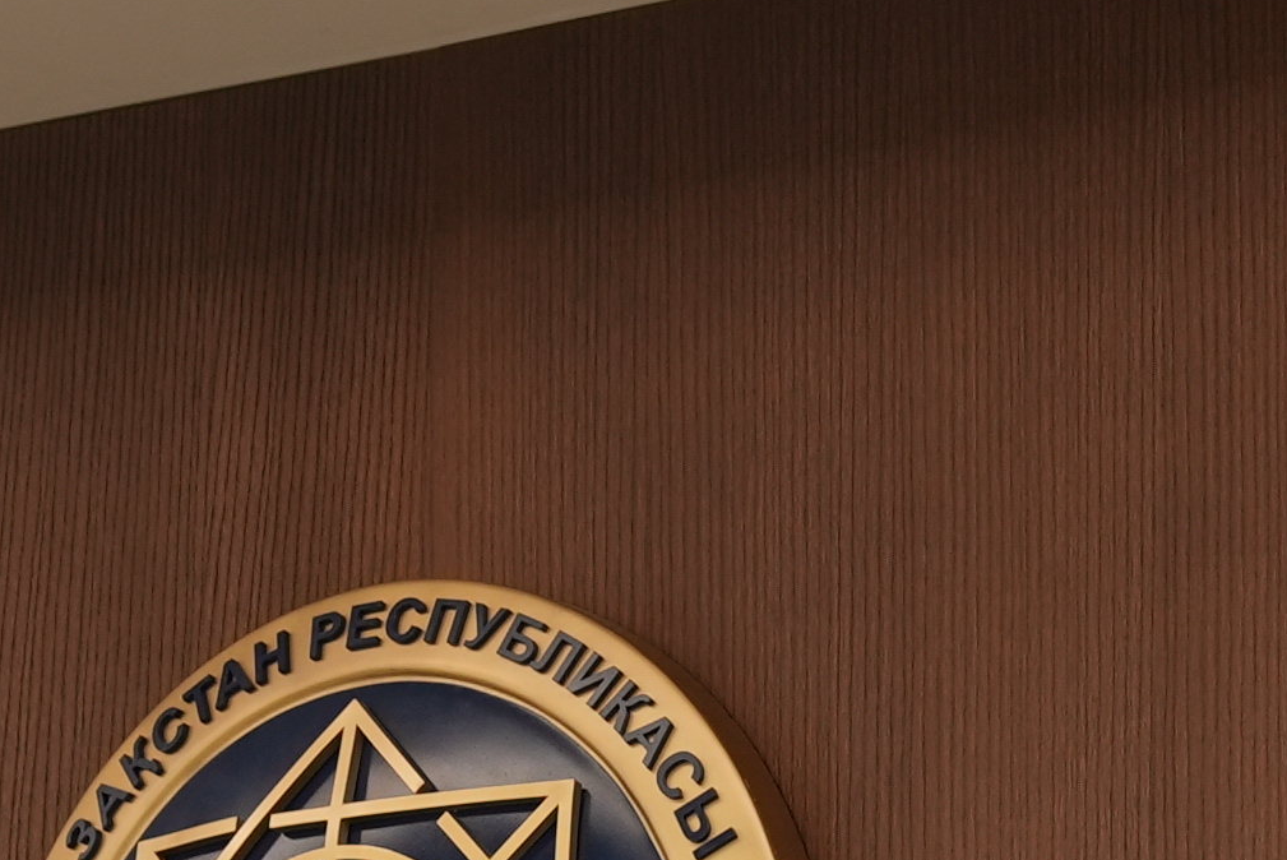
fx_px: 8871
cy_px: 1512
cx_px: 659
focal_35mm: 248
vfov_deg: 5.5
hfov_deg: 8.3
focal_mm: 59
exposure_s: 1/160
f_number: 2.8
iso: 400
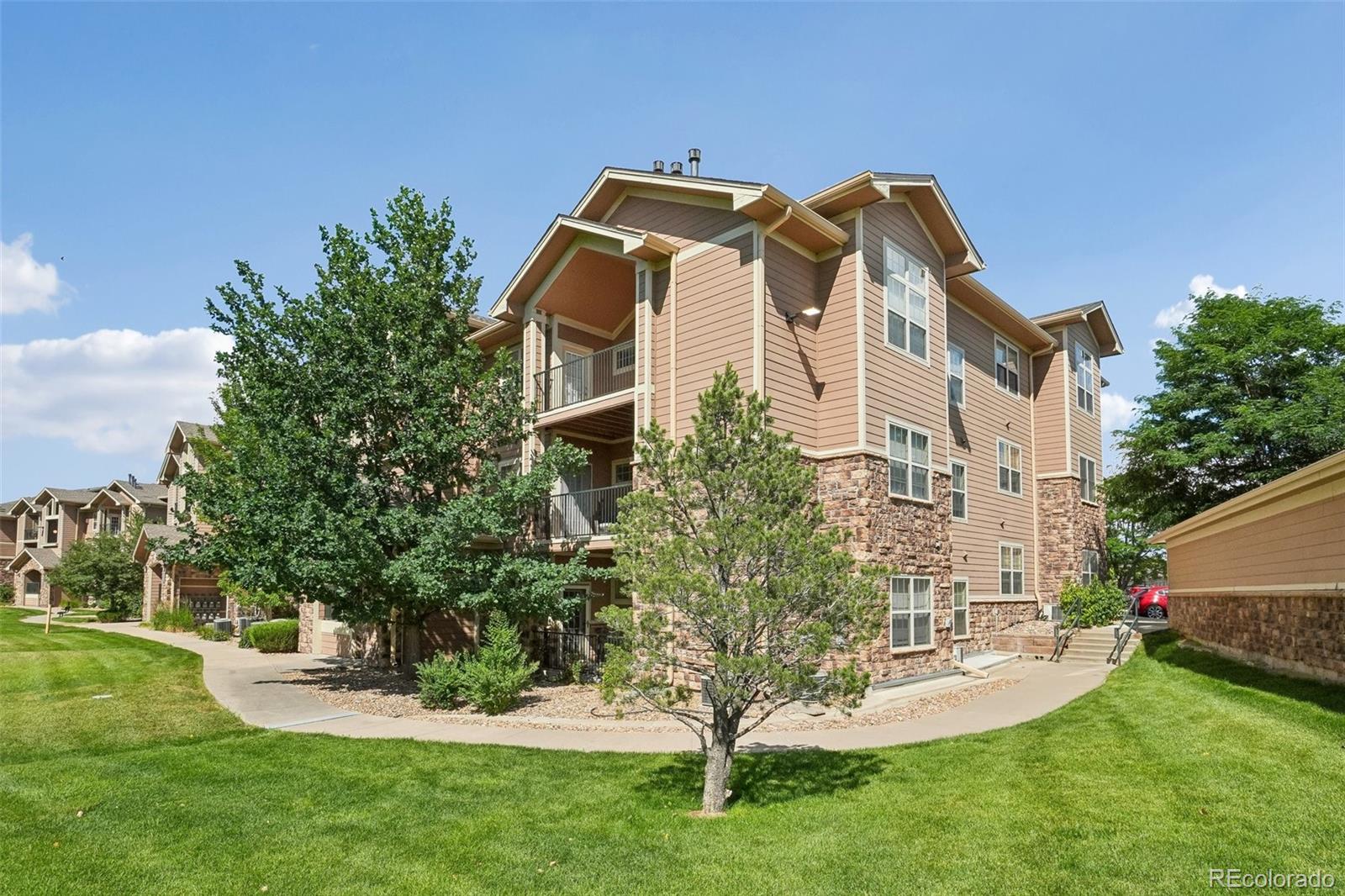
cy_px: 448
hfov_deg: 90.0
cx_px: 672
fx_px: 672
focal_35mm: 18
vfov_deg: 67.4
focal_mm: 12
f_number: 8
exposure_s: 1/2000
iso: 400
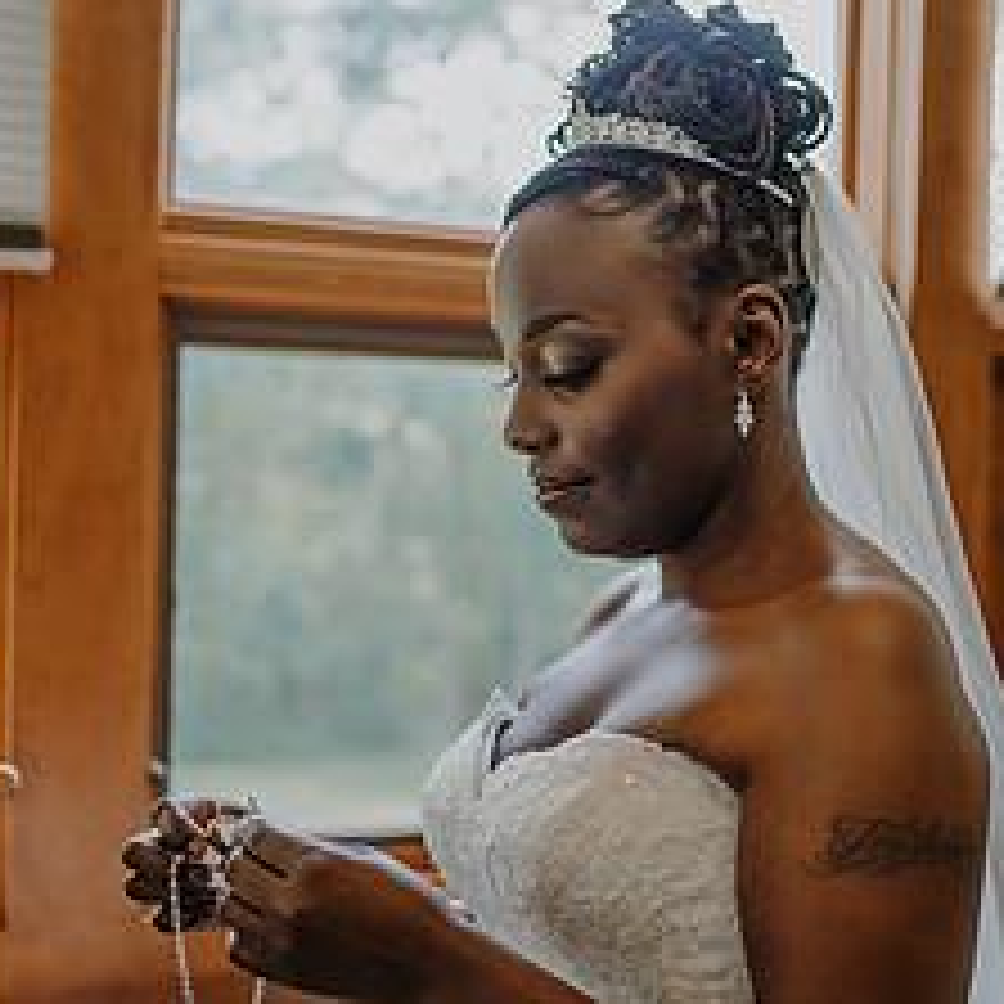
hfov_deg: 28.5
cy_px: 504
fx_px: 1969
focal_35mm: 60
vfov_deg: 28.6
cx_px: 617
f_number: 2.2
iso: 640
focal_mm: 35
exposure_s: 1/1000
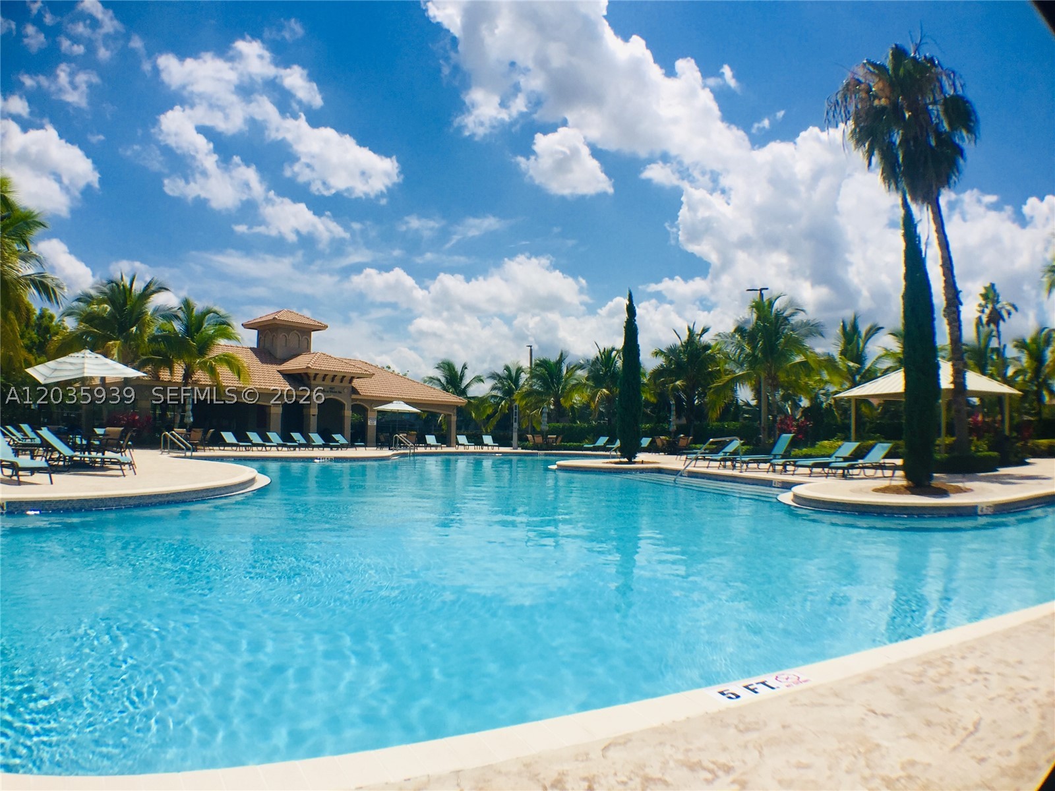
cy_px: 396
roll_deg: -2.2
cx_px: 528
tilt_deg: +3.3
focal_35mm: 29
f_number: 2.2
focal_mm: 4.15
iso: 32
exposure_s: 1/4405
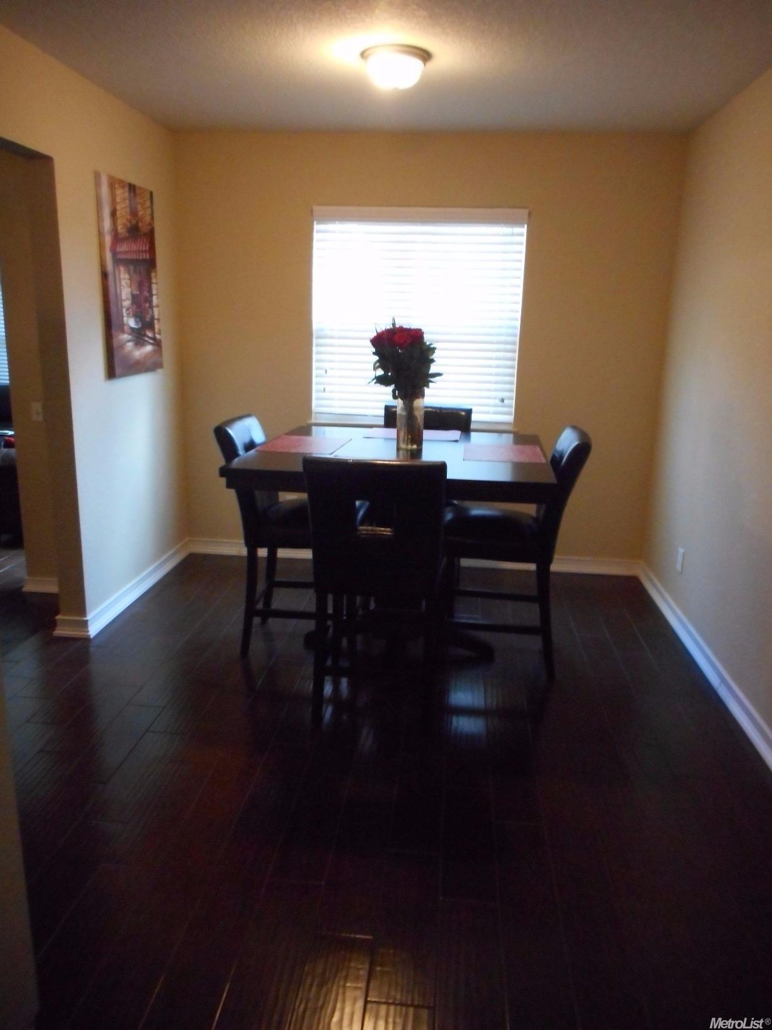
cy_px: 515
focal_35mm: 25
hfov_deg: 54.9
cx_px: 386
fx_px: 744
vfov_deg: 69.4
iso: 640
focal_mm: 4.5
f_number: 3.7
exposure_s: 1/15
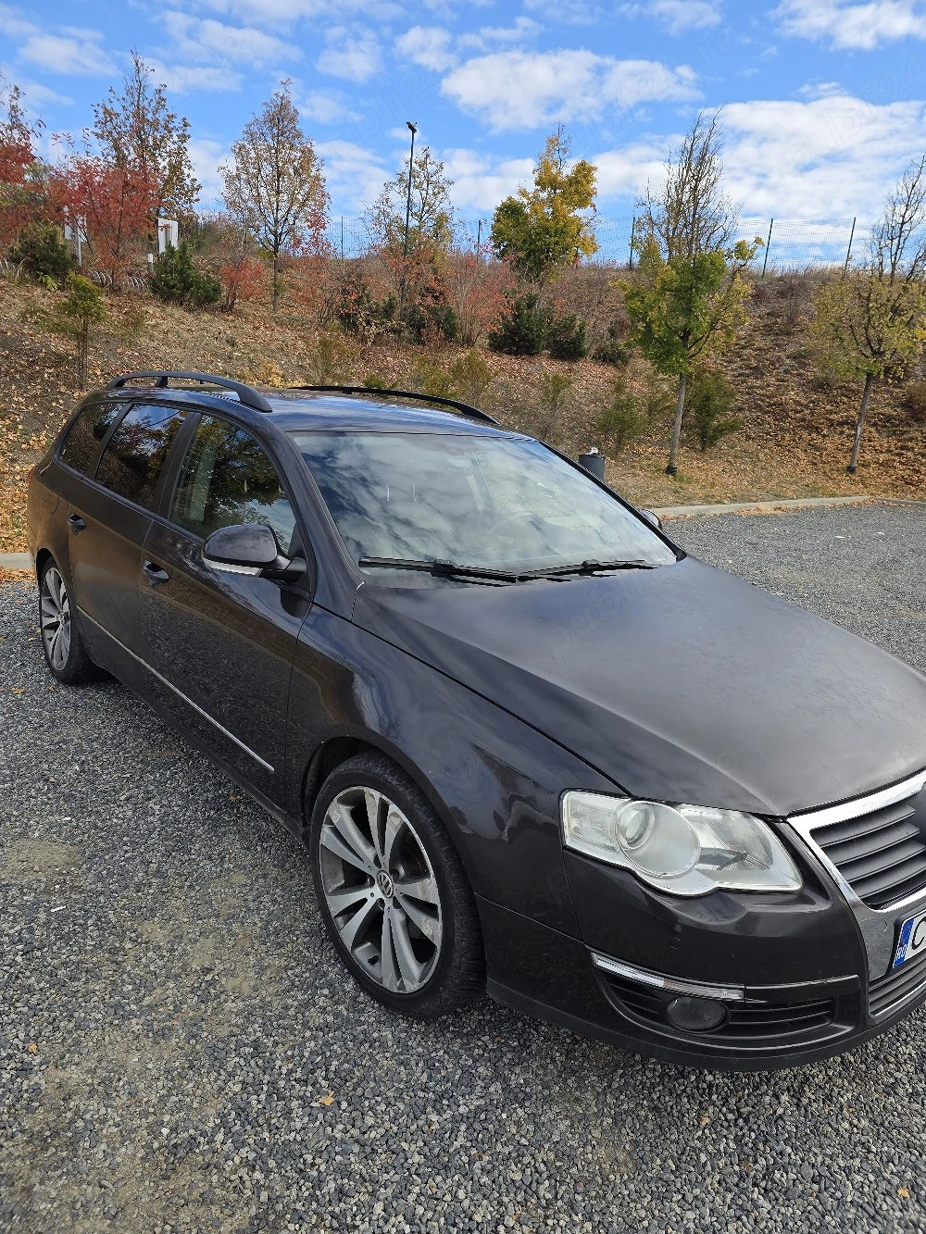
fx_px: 820
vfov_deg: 73.9
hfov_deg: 58.9
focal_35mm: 23
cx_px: 463
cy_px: 617
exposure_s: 1/2500
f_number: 1.7
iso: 80
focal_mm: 6.3
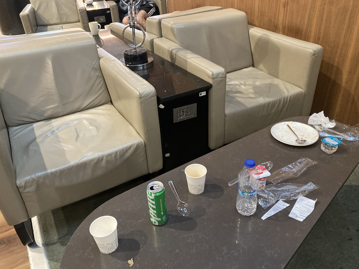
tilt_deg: -30.8
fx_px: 290
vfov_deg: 49.7
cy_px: 134
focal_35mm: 28
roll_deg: +3.9
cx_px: 180
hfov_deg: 63.4
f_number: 1.8
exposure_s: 1/30
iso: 400
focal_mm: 3.99
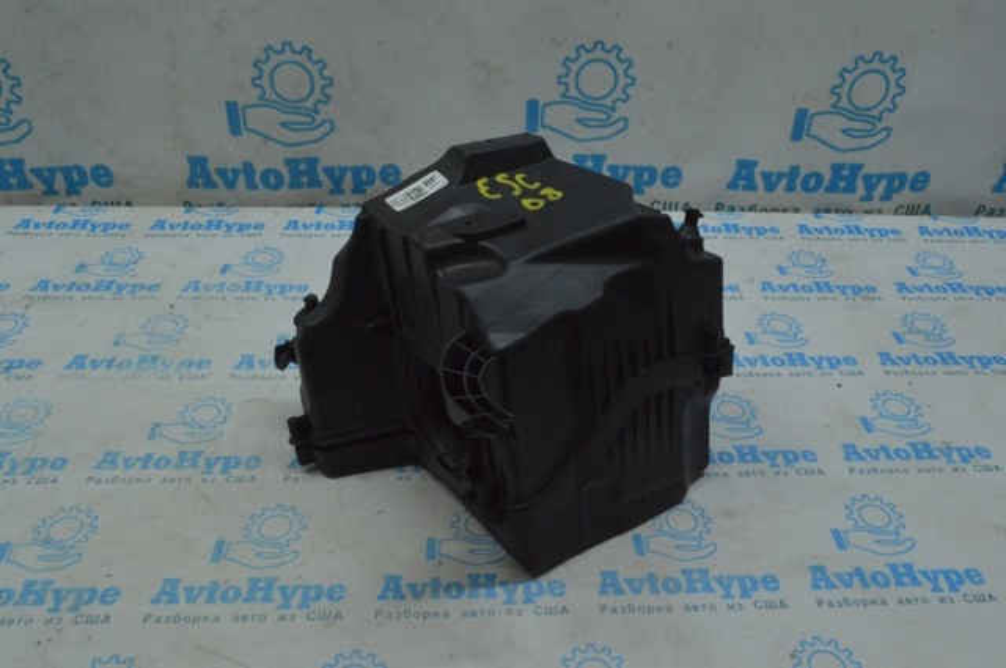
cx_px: 503
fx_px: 837
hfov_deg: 62.0
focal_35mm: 30
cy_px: 334
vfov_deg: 43.5
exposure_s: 1/40
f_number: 25
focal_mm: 20
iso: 3200
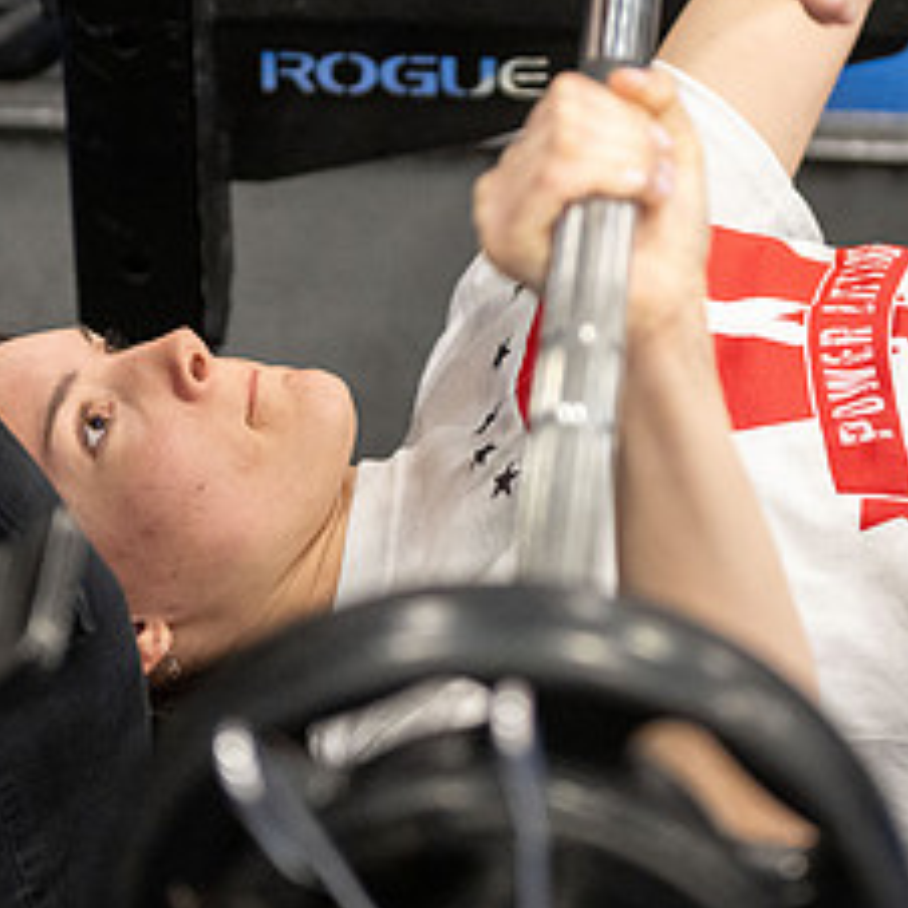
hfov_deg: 11.4
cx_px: 731
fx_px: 4541
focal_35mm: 153
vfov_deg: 11.4
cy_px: 279
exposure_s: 1/200
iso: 6400
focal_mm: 70
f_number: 2.8
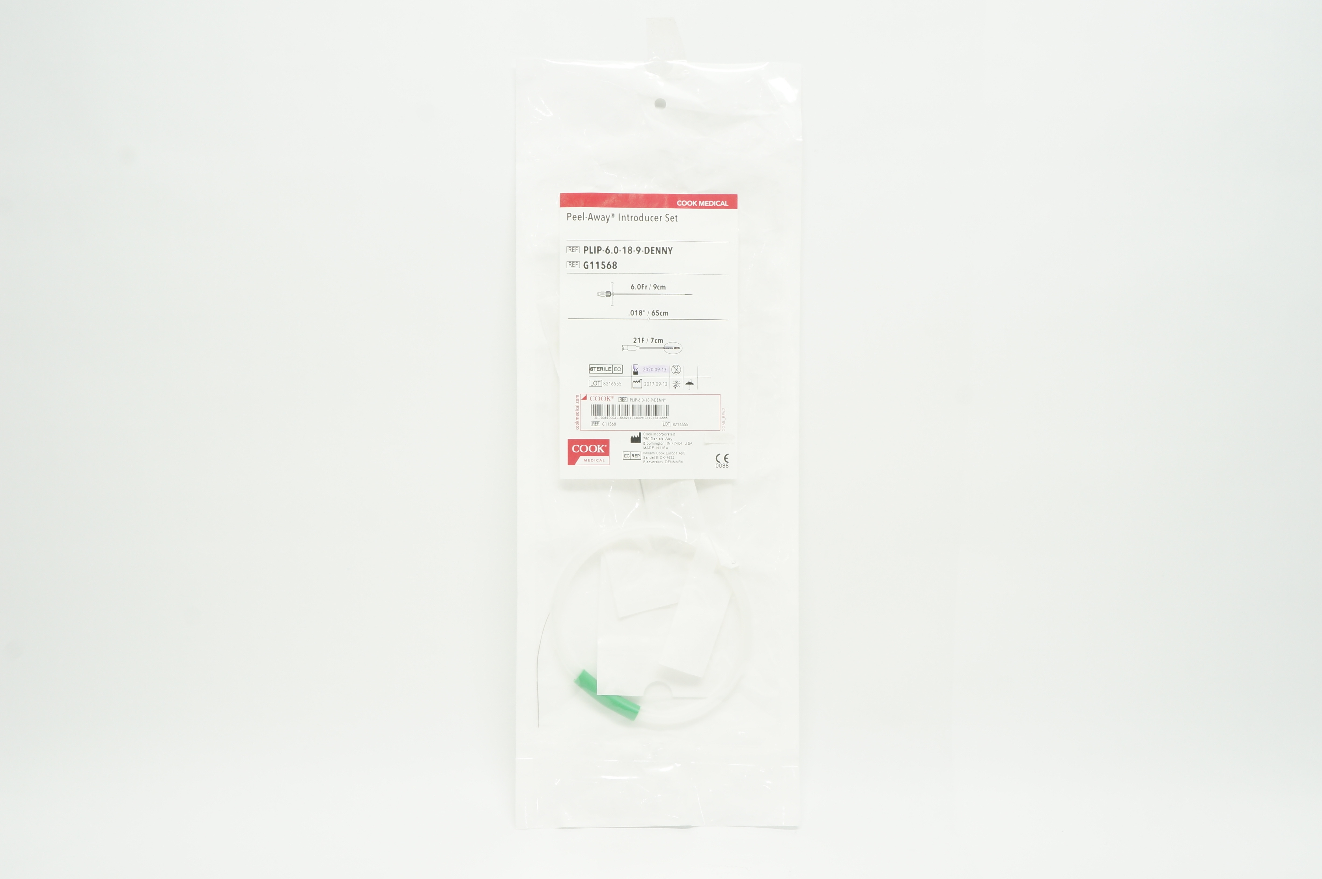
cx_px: 661
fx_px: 1266
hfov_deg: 55.2
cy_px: 440
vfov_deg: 38.3
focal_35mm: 34
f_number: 11
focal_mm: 23
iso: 400
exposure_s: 1/15
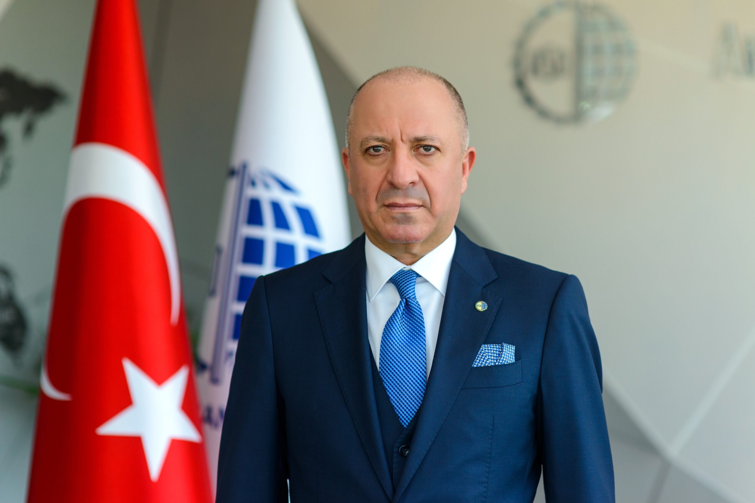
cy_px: 252
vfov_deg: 16.1
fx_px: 1783
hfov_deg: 23.9
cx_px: 378
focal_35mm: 85
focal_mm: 85
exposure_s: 1/640
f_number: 2.2
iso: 320
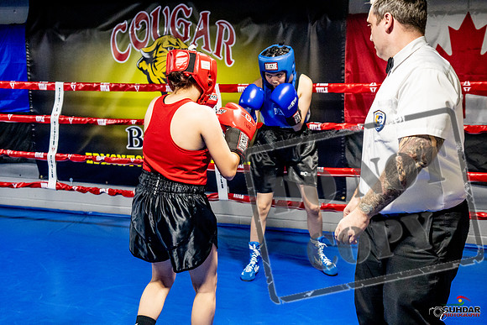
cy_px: 162
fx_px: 704
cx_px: 244
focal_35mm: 52
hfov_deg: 38.2
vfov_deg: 26.0
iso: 5000
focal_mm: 35
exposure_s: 1/800
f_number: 2.8
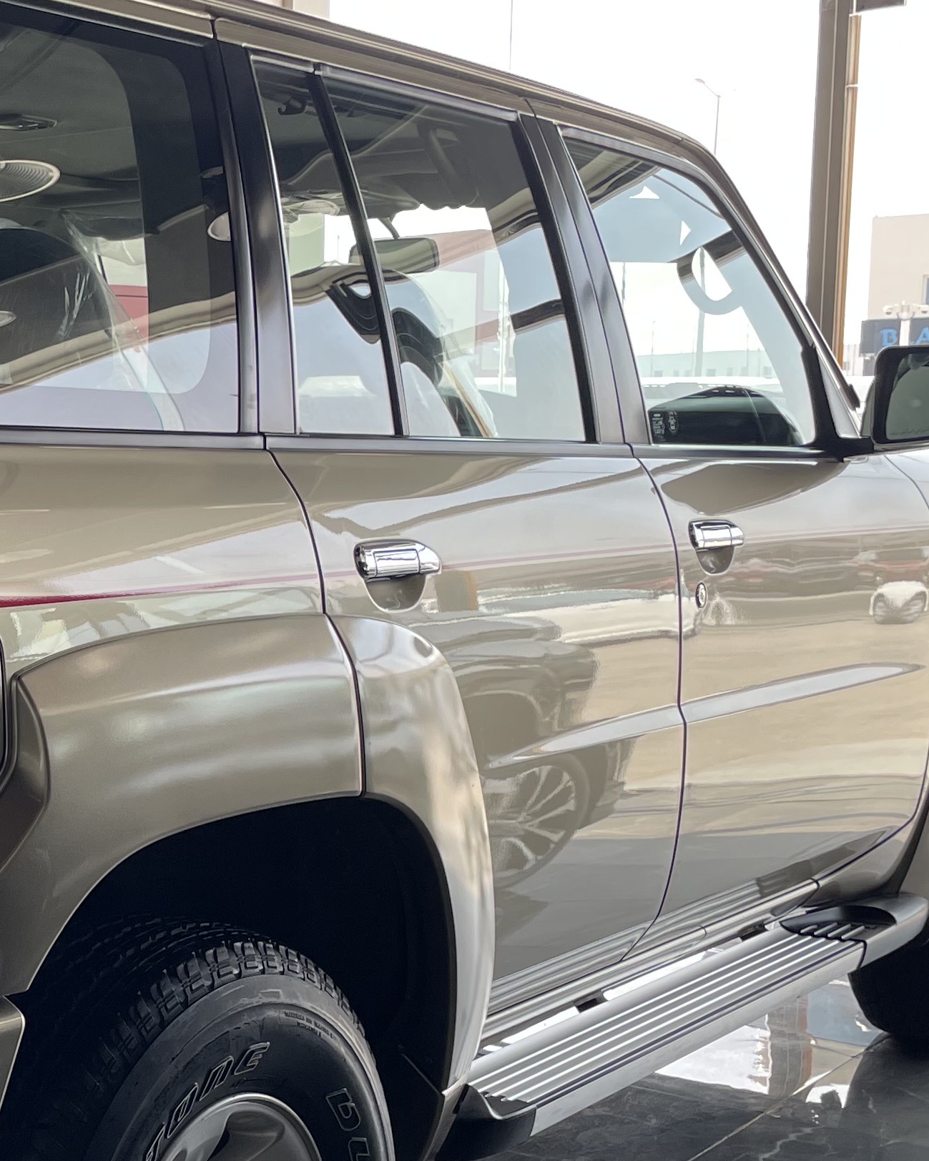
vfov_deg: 29.9
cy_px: 737
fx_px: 2165
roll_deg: +0.8
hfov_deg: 22.8
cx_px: -104
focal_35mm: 63
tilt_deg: -8.3
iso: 32
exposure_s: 1/339
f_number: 1.6
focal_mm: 4.2
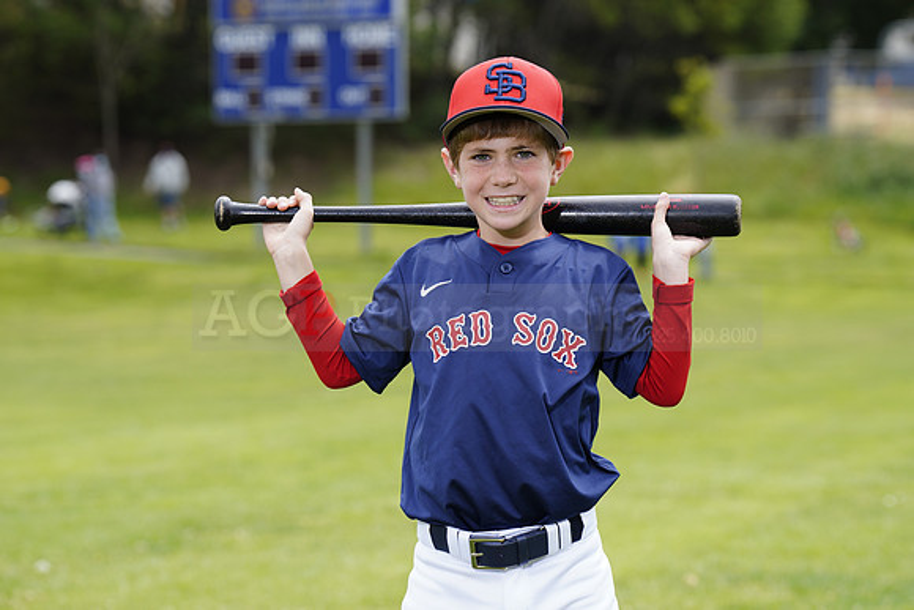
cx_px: 457
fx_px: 3911
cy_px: 305
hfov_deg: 13.3
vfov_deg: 8.9
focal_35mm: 154
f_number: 6.3
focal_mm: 154
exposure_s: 1/250
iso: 100
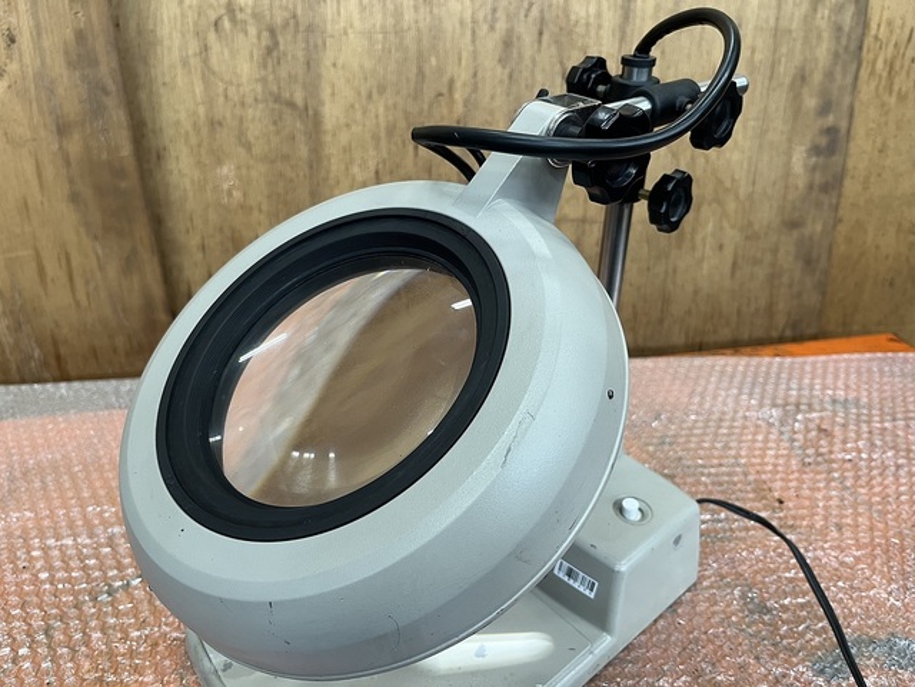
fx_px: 687
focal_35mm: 26
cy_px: 344
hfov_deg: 67.3
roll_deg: -0.3
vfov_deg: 53.1
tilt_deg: -31.3
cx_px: 458
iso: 125
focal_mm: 5.1
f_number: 1.6
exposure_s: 1/50
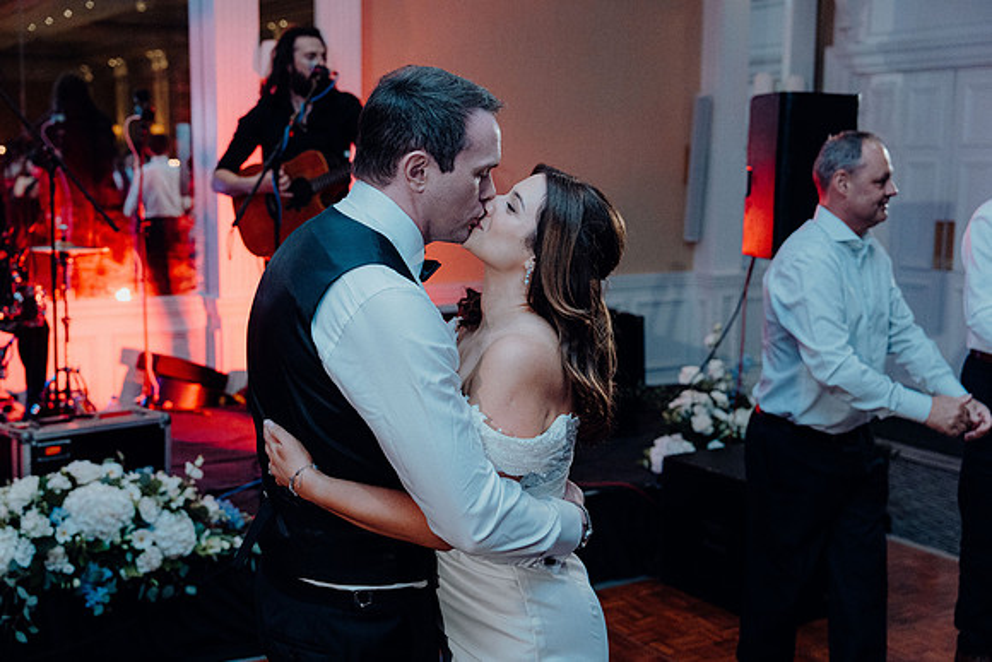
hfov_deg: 43.6
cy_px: 331
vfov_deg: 29.9
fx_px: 1240
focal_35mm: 45
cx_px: 496
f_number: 3.5
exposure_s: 1/160
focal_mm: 45
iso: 2500
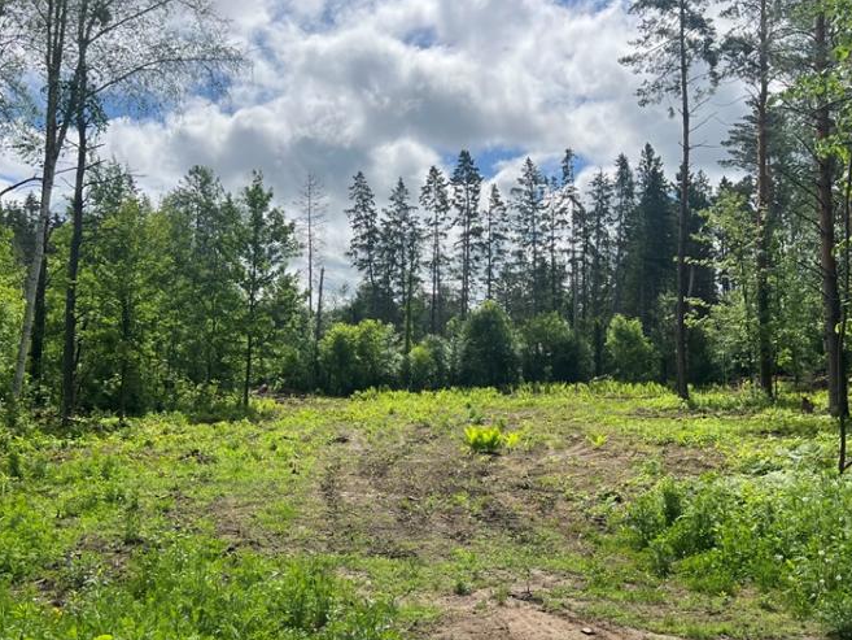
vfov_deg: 37.7
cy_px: 321
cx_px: 450
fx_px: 935
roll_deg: +0.5
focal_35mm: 38
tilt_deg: +3.5
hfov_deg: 48.9
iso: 50
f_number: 1.5
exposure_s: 1/8696
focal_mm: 5.7
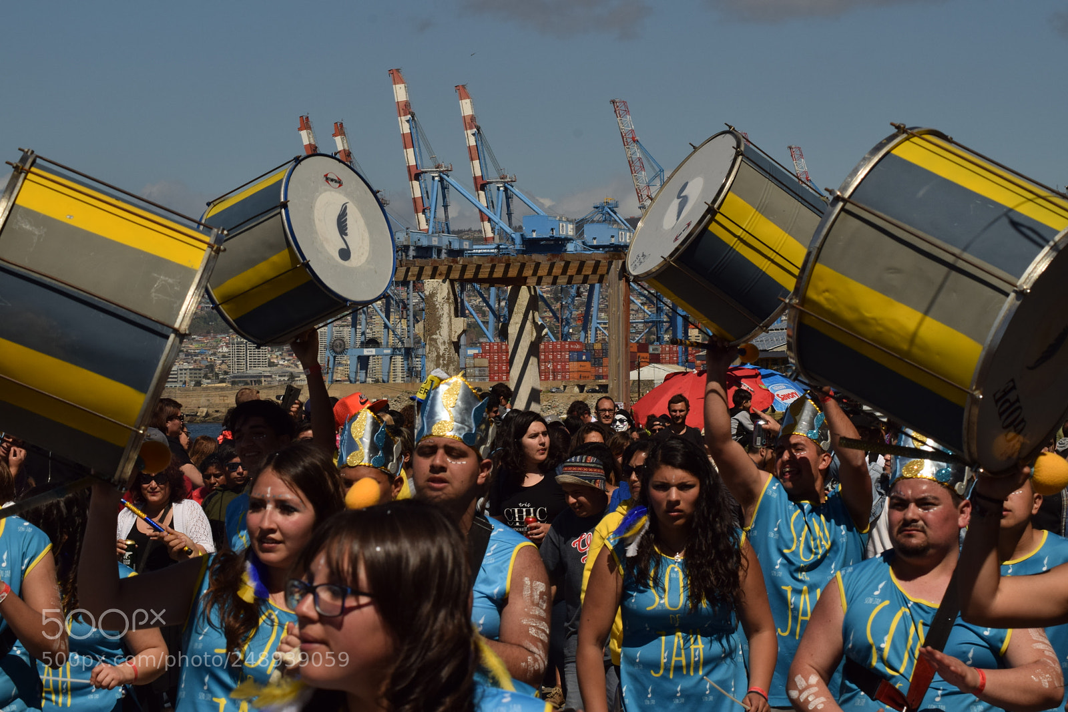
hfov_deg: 19.5
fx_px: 3114
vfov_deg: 13.0
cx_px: 534
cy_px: 356
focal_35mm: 105
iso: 160
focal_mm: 70
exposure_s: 1/640
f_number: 20
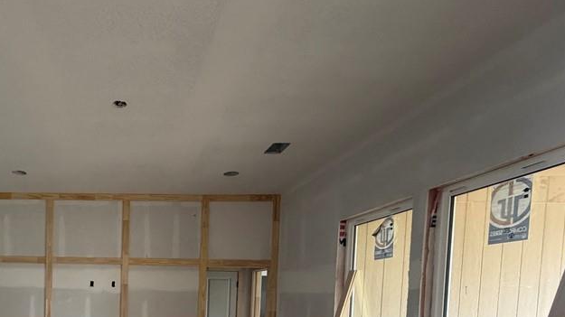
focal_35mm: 25
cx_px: 108
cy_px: 315
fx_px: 374
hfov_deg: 66.8
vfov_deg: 40.4
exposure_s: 1/82
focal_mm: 2.22
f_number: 2.2
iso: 320
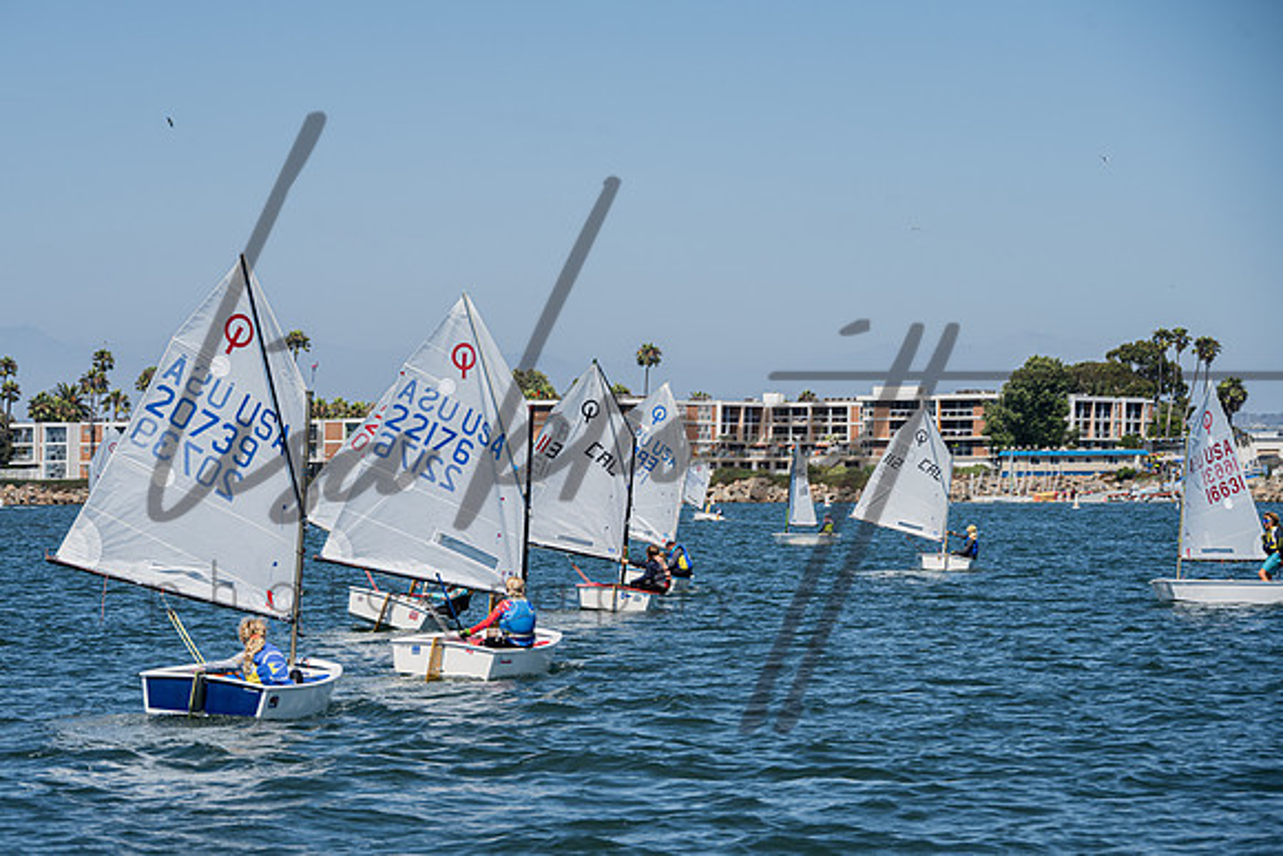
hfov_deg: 14.9
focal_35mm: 138
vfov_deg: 10.0
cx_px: 546
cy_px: 492
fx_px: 4912
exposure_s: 1/1000
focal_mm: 120
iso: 250
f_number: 6.7
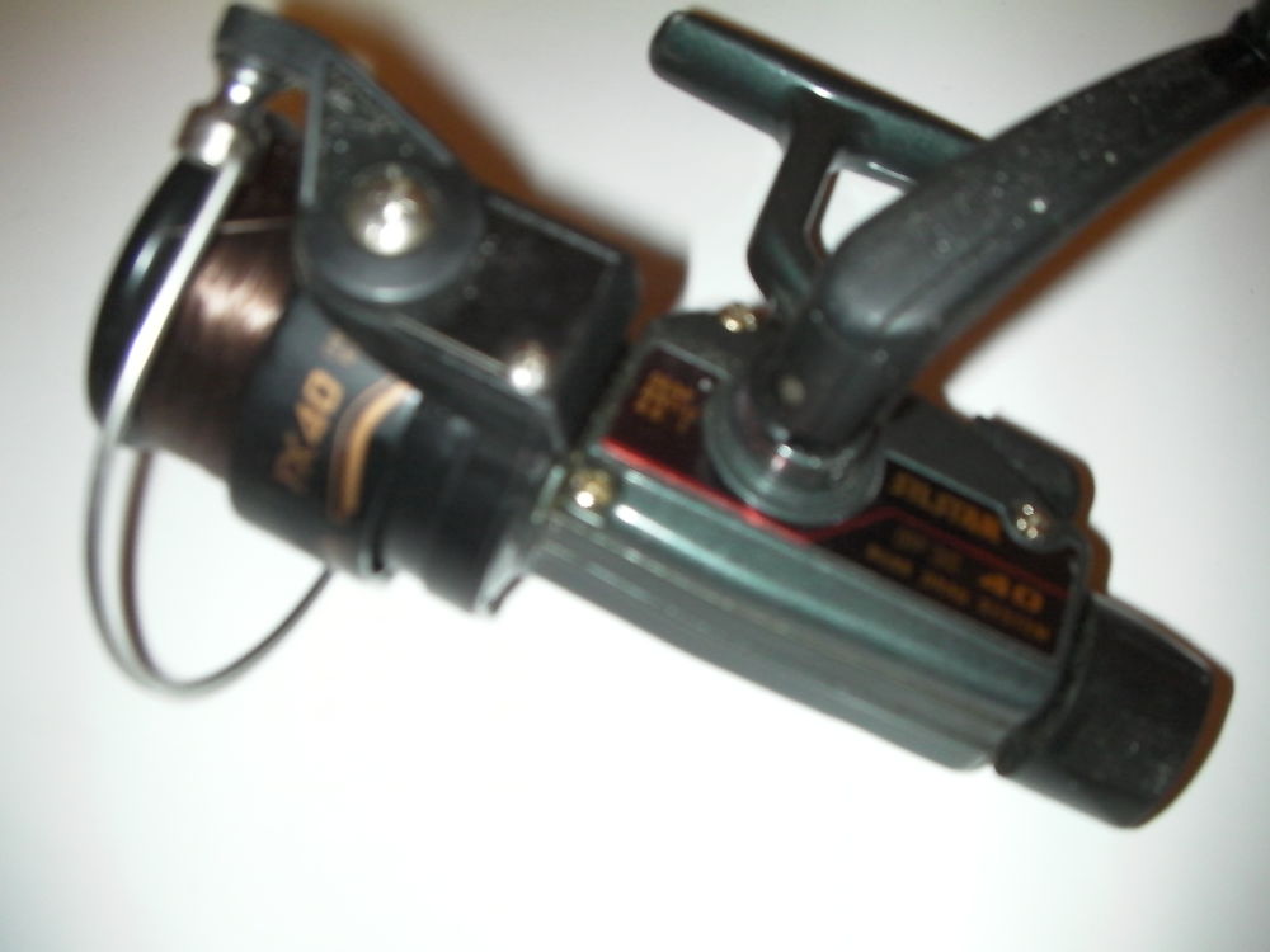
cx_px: 635
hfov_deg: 49.0
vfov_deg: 37.7
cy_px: 476
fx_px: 1394
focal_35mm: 38
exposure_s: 1/30
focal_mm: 6.3
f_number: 3.5
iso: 200
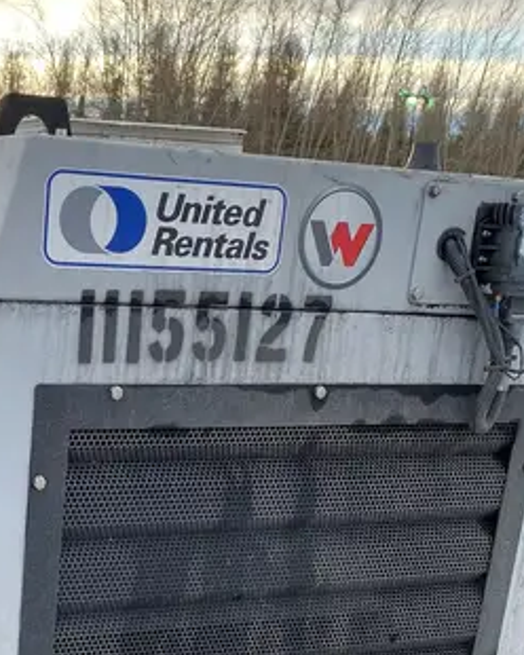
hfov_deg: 24.3
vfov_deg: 29.9
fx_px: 1163
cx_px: 0
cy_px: 610
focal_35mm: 60
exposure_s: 1/355
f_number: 1.8
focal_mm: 4.25
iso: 32
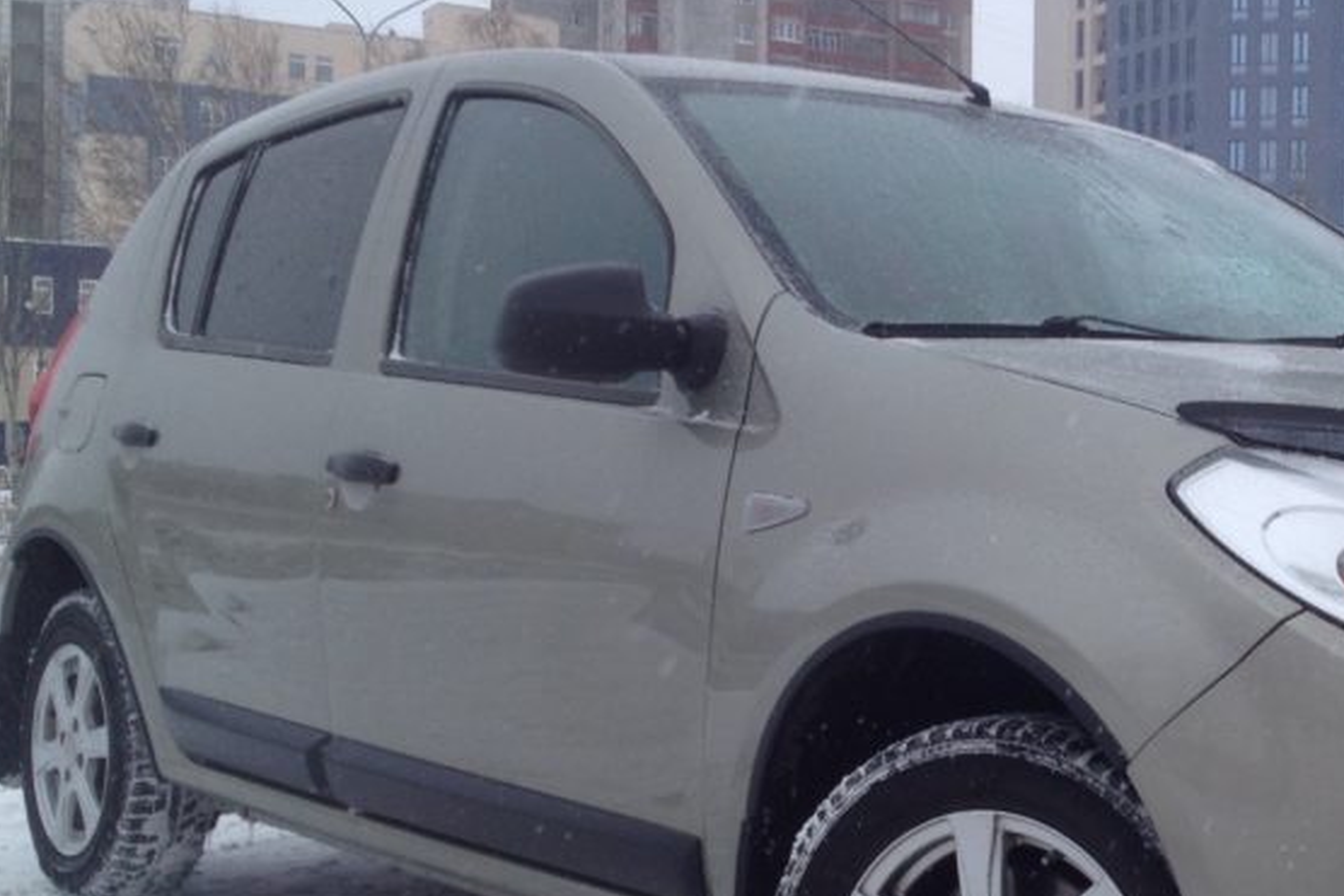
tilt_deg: -0.8
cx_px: 1141
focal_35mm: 67
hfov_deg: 29.2
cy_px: 526
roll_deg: -0.3
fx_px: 2502
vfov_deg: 20.3
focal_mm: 4.28
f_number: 2.4
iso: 50
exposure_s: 1/363
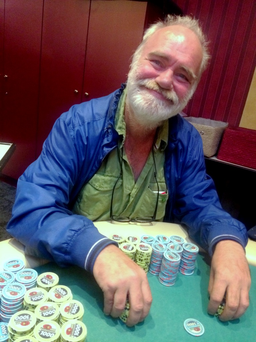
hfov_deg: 48.2
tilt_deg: -20.6
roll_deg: -8.9
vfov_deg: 61.7
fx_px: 286
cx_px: 128
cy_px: 171
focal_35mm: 29
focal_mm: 4.15
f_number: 2.2
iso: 500
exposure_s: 1/17
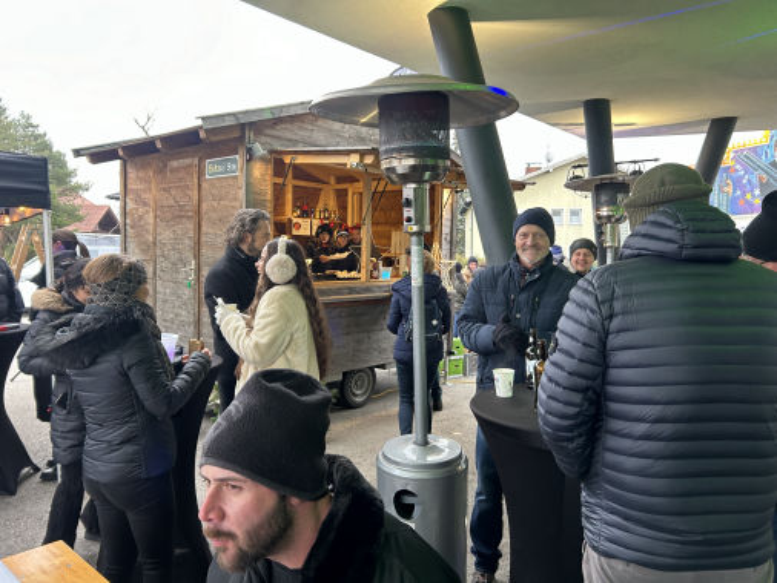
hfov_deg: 67.3
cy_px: 292
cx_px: 388
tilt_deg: -3.0
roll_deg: -0.4
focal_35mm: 26
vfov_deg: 53.1
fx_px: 584
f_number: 1.5
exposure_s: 1/71
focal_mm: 5.7
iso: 125
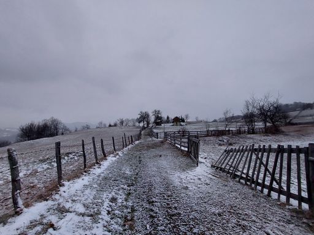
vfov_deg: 89.9
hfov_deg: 106.2
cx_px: 157
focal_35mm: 13
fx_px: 118
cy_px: 118
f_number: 2.2
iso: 125
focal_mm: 1.74
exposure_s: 1/60
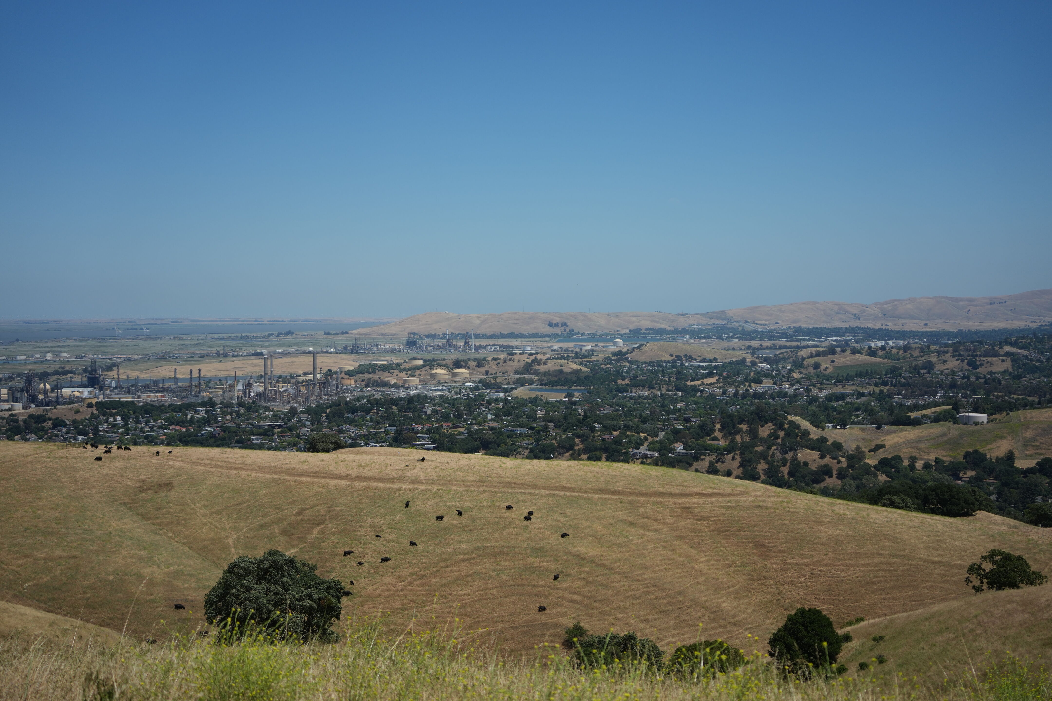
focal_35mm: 50
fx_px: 1461
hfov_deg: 39.6
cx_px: 526
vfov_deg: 27.0
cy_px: 350
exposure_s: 1/3200
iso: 250
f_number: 4.5
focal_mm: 50
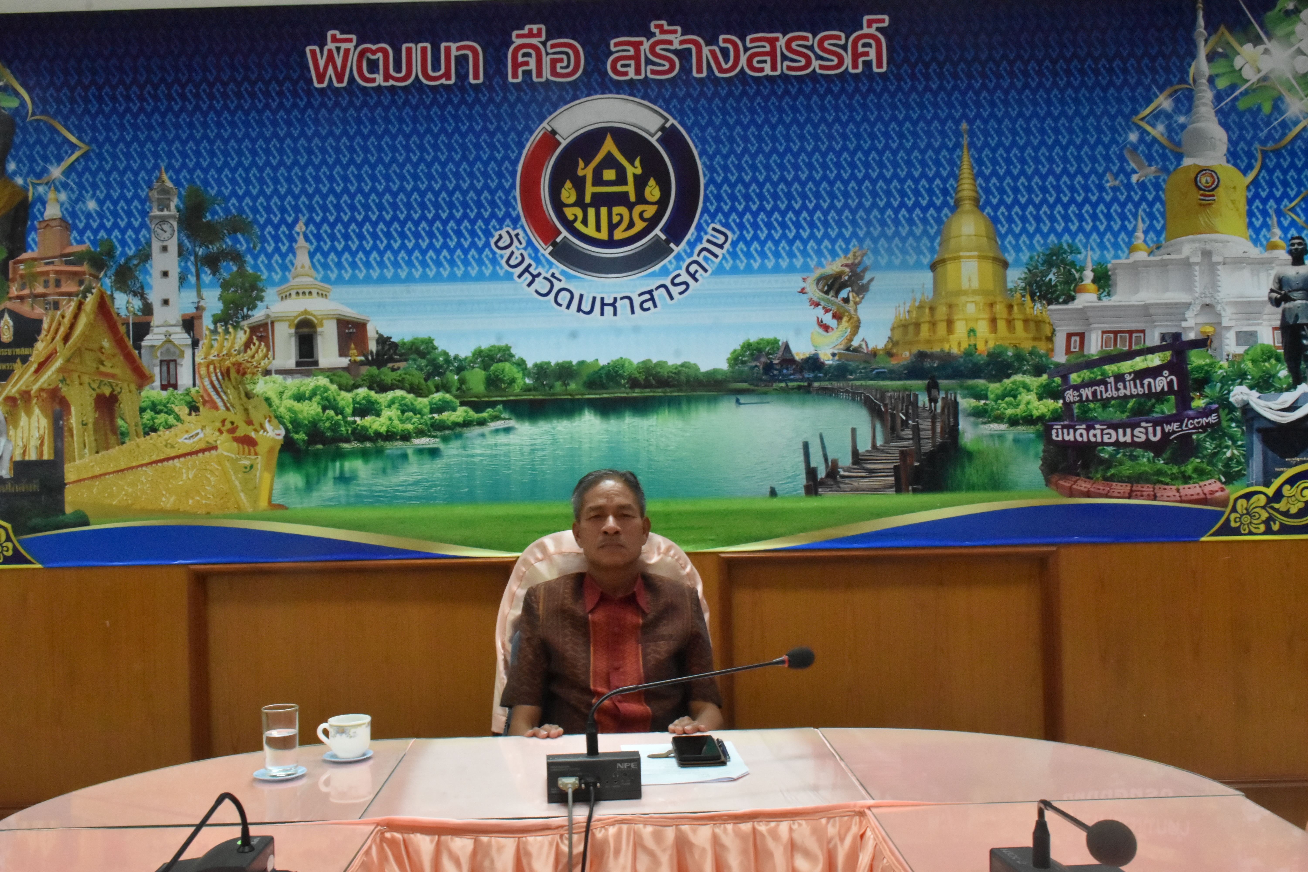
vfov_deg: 38.4
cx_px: 654
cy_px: 436
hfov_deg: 55.1
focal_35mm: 34
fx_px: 1253
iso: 3200
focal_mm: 23
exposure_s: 1/25
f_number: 18
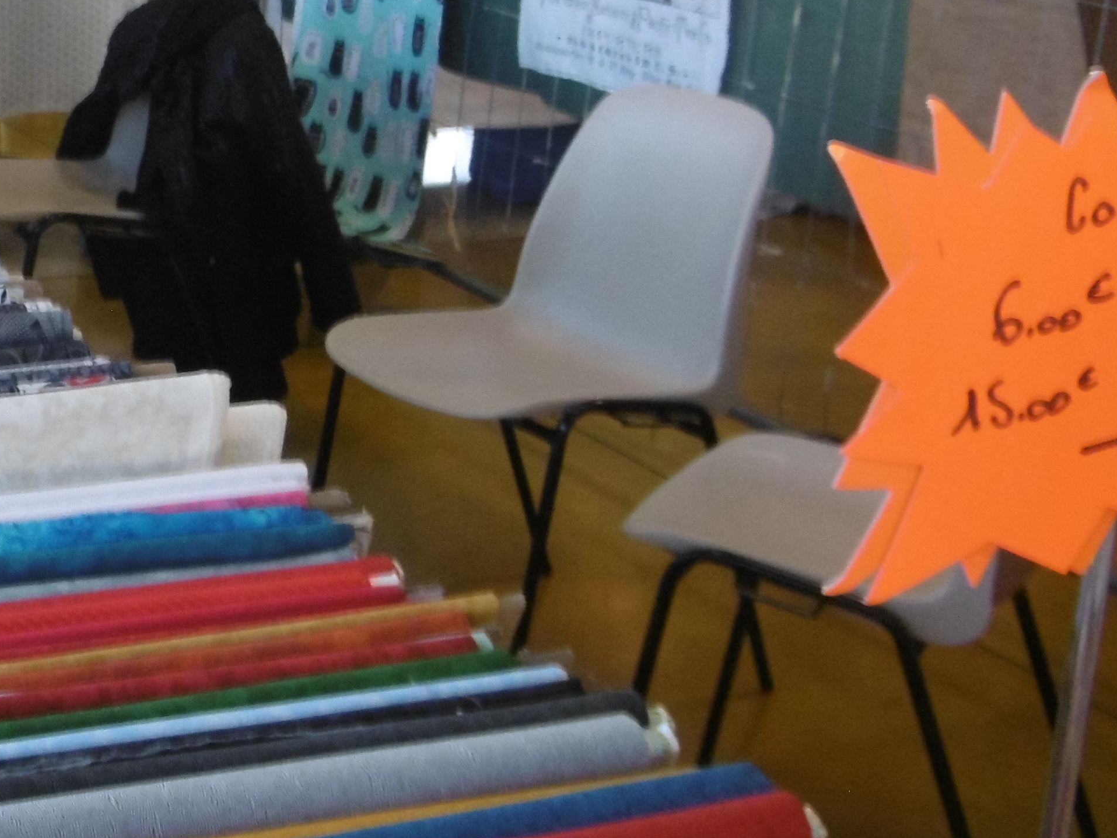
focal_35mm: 77
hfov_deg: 23.6
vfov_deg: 19.0
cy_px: 218
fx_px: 2485
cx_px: -148
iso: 200
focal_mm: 5.8
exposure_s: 1/60
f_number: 3.5
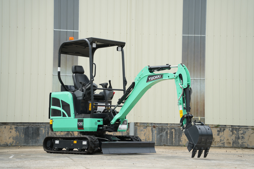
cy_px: 84
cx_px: 127
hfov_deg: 23.6
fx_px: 607
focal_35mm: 86
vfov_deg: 15.9
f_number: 5
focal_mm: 86
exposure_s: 1/320
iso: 100
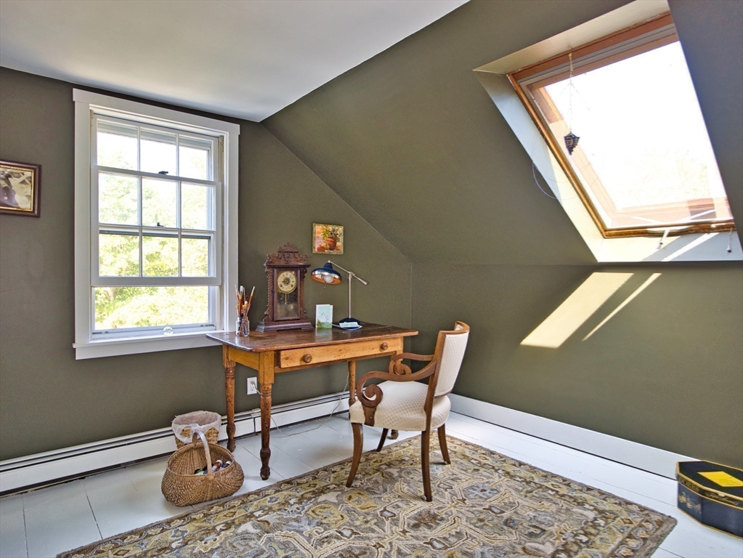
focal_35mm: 20
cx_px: 372
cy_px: 279
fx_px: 429
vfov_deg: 66.0
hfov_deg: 81.7
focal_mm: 10
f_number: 1.8
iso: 100
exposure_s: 1/125
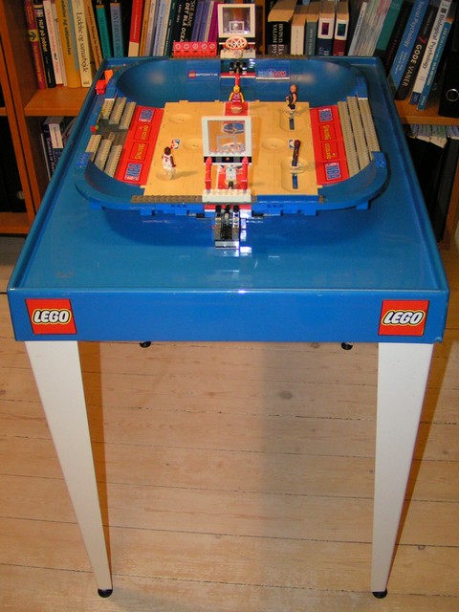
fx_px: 672
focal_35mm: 38
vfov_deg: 49.0
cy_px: 306
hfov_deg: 37.7
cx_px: 230
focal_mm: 5.8
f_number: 2.8
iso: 200
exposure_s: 1/40
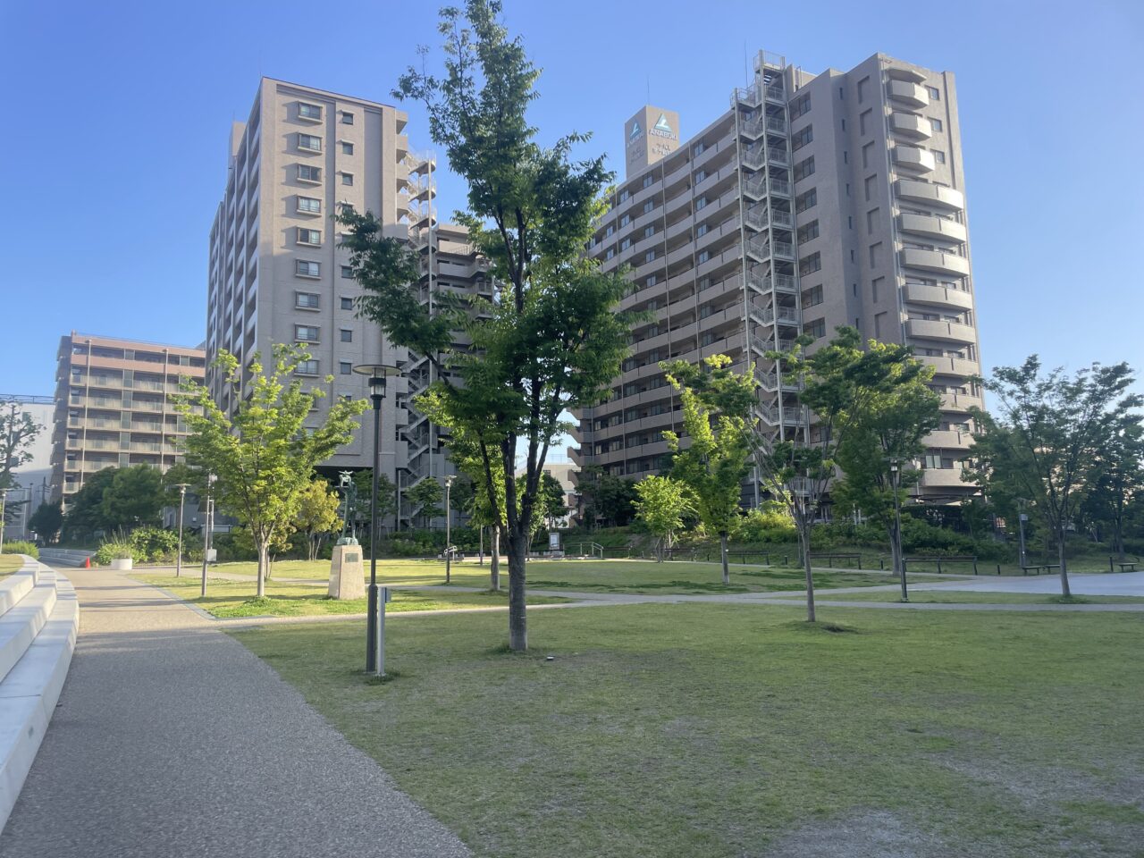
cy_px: 429
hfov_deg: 67.3
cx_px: 572
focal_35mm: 26
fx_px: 859
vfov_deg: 53.1
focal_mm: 4.2
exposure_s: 1/1335
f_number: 1.6
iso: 50
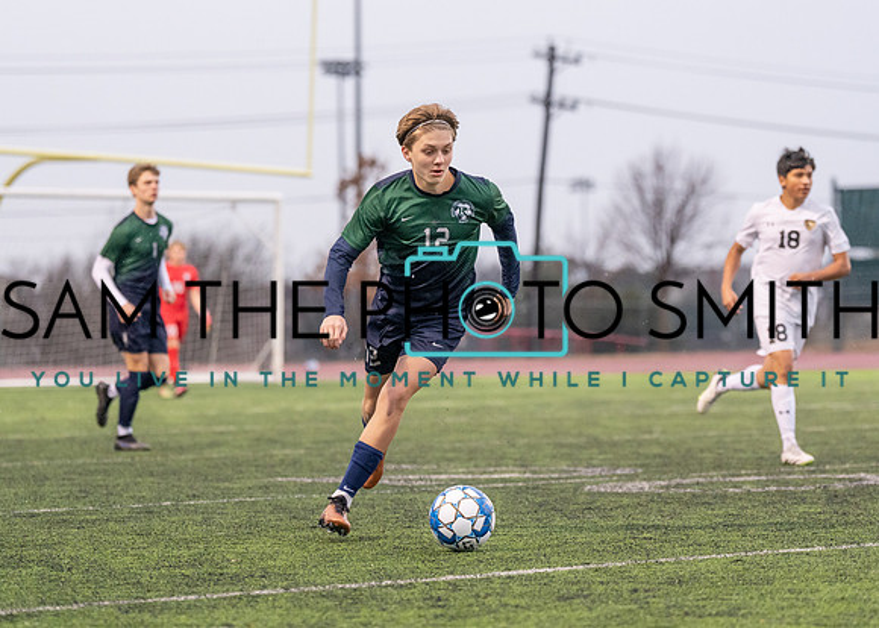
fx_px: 3713
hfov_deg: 13.5
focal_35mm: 149
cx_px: 485
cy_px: 314
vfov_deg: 9.7
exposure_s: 1/1250
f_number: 2.8
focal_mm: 116
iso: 3200
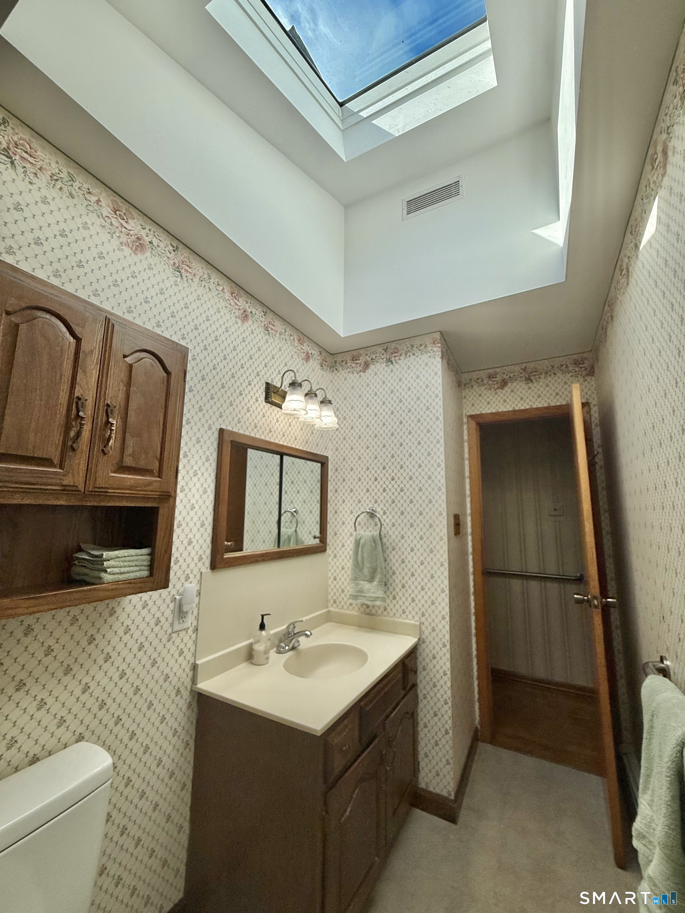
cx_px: 342
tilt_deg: +9.2
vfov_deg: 102.1
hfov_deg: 85.7
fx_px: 369
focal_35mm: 14
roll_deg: -1.3
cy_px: 456
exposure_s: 1/770
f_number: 2.2
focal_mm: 2.22
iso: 50
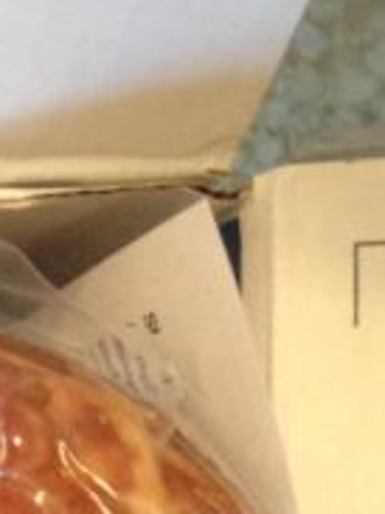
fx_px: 2747
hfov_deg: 7.3
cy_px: 963
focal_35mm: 185
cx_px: -644
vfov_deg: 10.0
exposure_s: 1/20
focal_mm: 4.12
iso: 160
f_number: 2.4
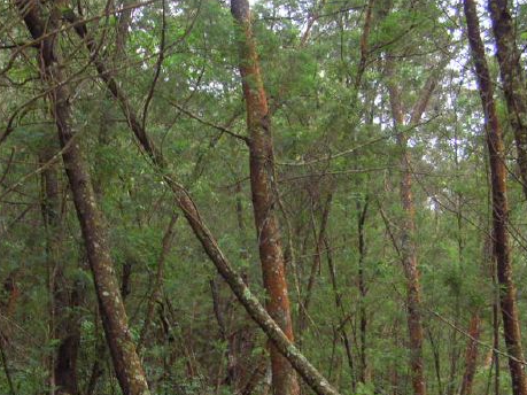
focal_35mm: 61
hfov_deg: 31.3
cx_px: 154
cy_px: 297
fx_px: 928
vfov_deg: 23.8
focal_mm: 5.8
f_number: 2.8
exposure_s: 1/60.1
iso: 115
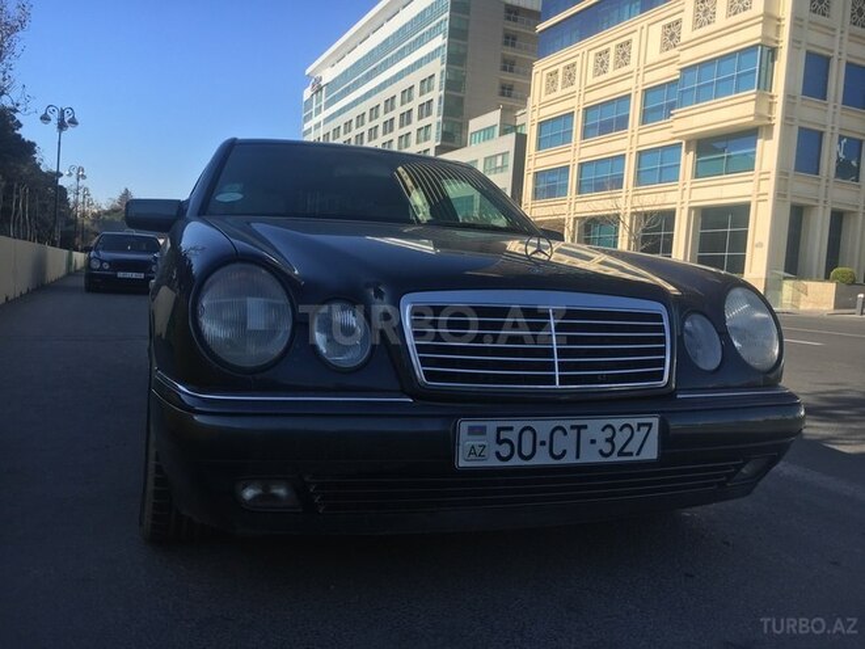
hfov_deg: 61.7
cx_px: 432
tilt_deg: -2.6
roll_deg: -1.8
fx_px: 725
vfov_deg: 48.2
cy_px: 324
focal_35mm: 29
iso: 25
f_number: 2.2
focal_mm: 4.15
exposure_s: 1/1221
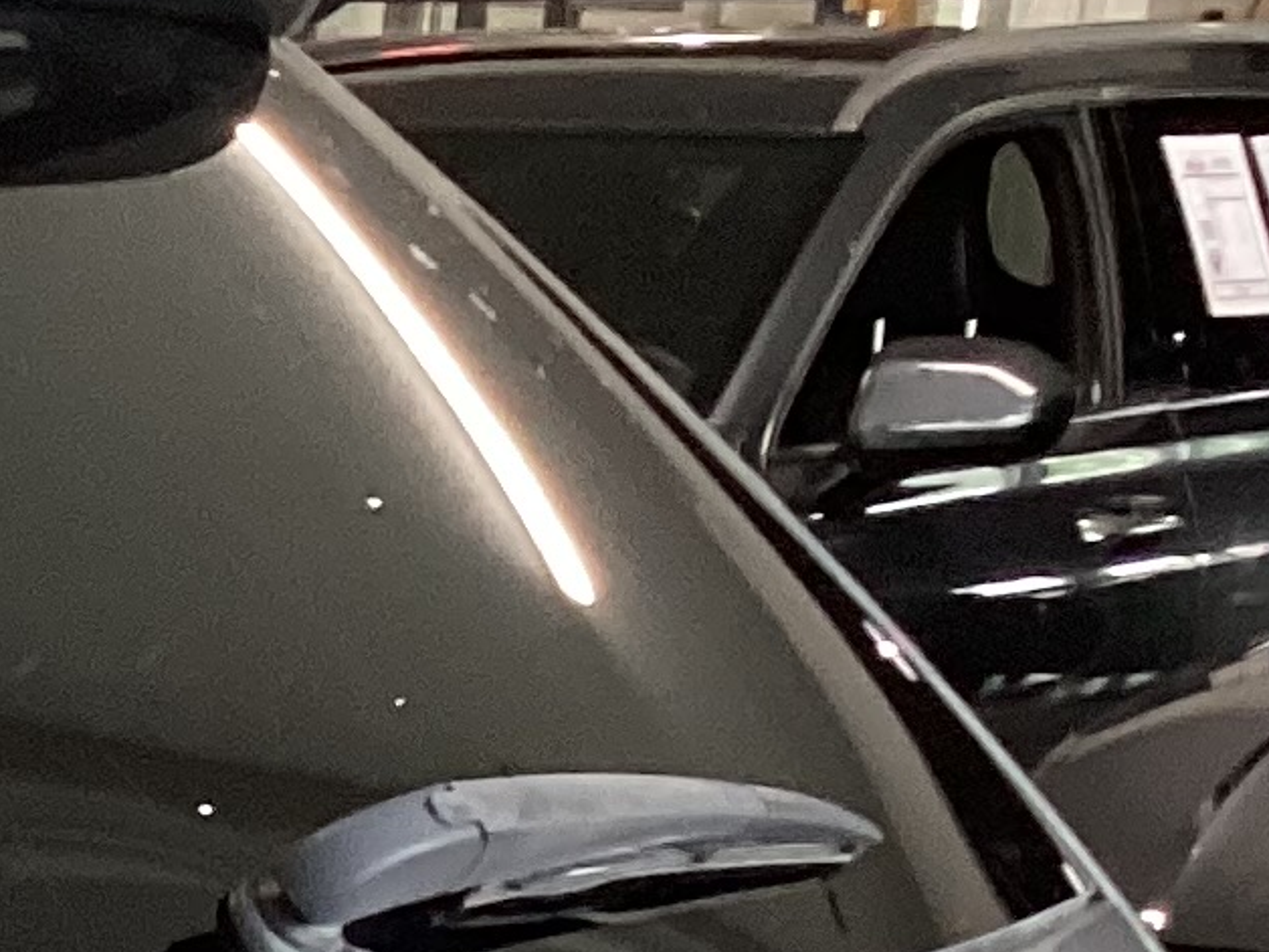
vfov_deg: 8.8
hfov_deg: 10.5
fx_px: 5902
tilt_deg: -17.8
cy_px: 1724
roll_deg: +0.4
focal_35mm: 161
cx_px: -1849
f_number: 2.4
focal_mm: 3.3
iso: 160
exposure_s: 1/50
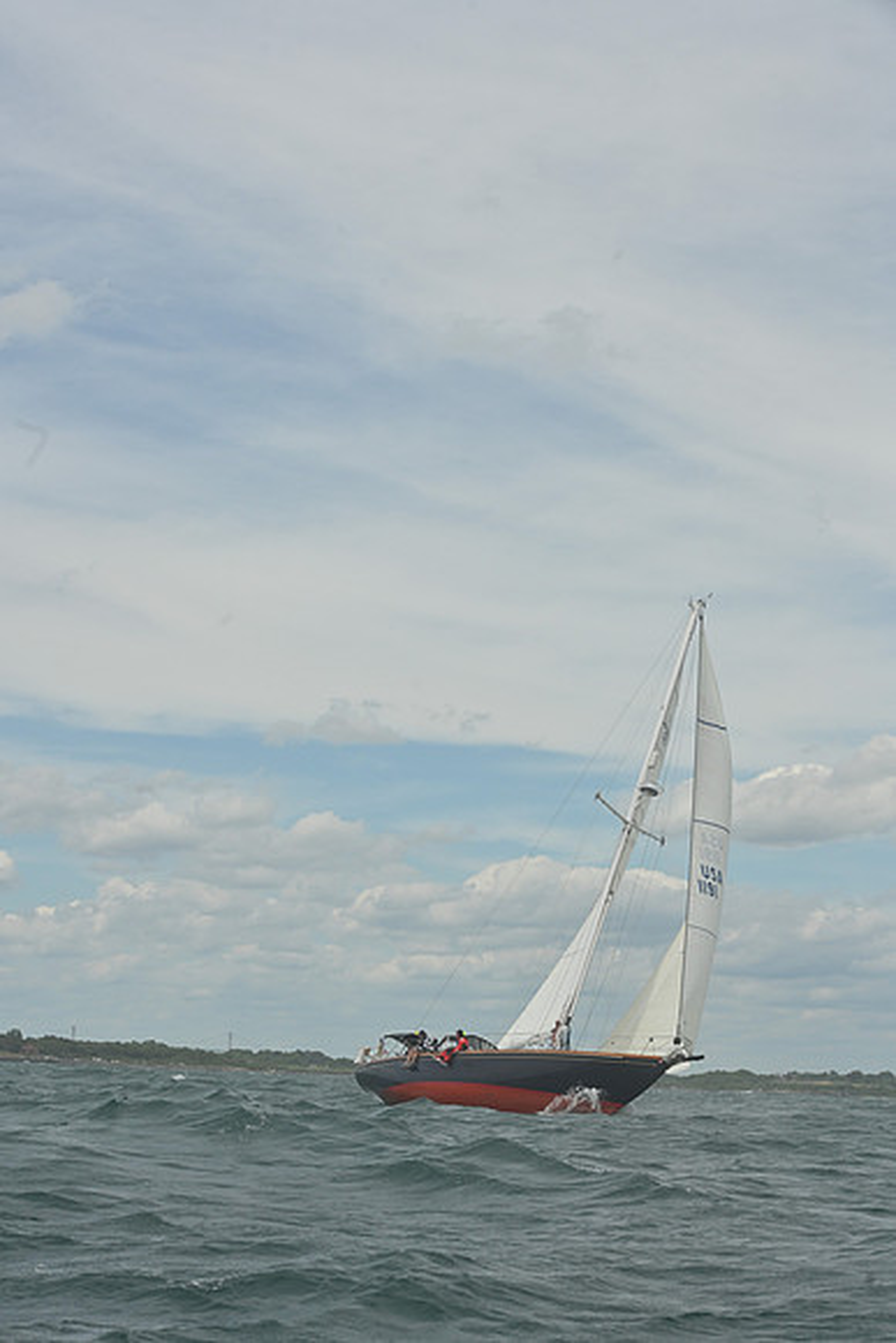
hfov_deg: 19.5
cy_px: 672
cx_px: 448
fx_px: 2612
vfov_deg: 28.8
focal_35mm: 70
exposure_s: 1/1250
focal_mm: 70
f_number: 13
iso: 320
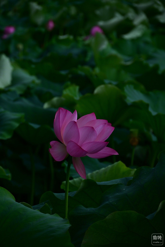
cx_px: 82
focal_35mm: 140
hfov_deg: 9.8
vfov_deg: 14.7
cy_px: 124
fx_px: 962
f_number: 6.3
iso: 100
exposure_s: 1/182
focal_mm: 140
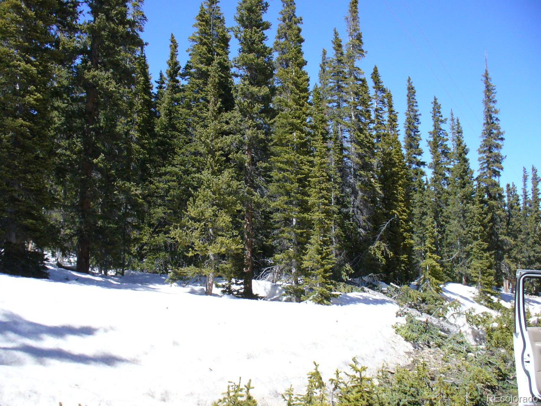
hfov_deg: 50.1
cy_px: 203
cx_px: 270
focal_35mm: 37
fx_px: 578
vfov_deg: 38.7
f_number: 5.6
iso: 200
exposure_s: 1/500
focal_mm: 6.1
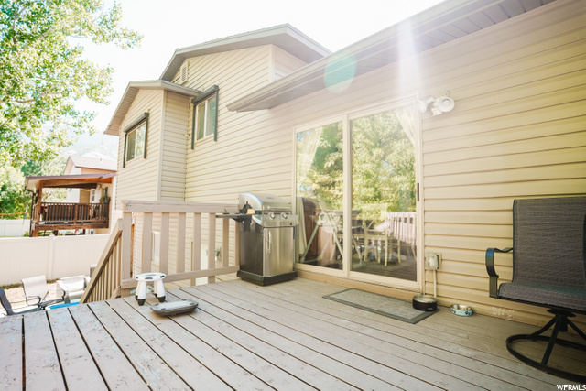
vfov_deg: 70.5
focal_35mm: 17
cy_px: 196
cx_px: 293
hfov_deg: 93.3
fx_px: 277
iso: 100
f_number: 2.8
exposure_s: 1/250
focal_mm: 17
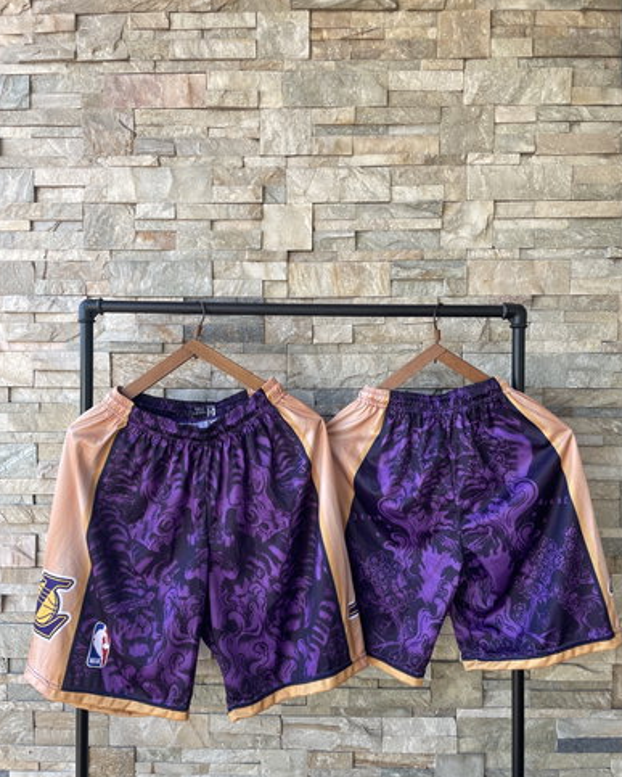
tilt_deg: -1.8
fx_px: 644
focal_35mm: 28
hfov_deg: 51.6
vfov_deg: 62.1
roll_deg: +0.1
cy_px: 426
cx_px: 307
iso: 32
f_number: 1.6
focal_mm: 4.2
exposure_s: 1/129
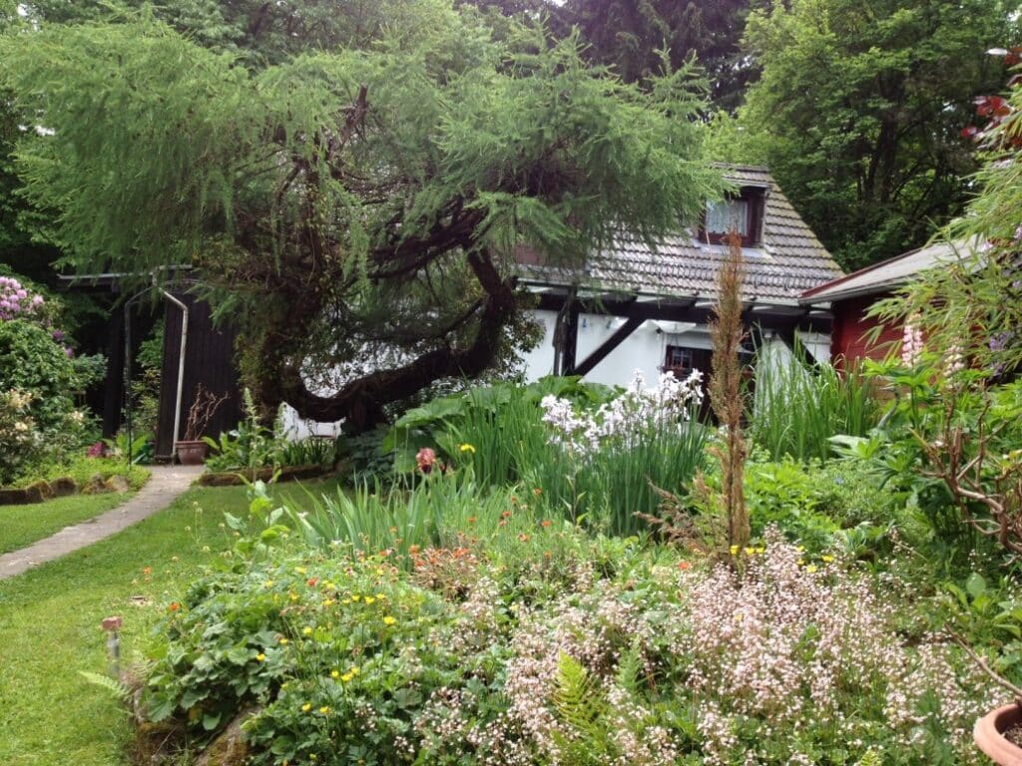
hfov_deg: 52.6
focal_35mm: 35
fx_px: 1033
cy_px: 383
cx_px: 511
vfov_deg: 40.7
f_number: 2.4
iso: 64
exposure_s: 1/449
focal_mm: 4.28
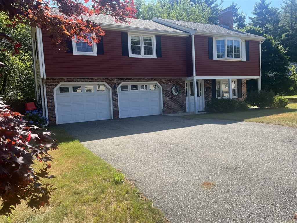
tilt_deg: -3.3
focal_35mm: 26
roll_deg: +2.9
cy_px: 112
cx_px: 148
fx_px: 223
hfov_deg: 67.3
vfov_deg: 53.1
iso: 50
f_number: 1.6
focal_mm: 5.1
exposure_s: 1/1623
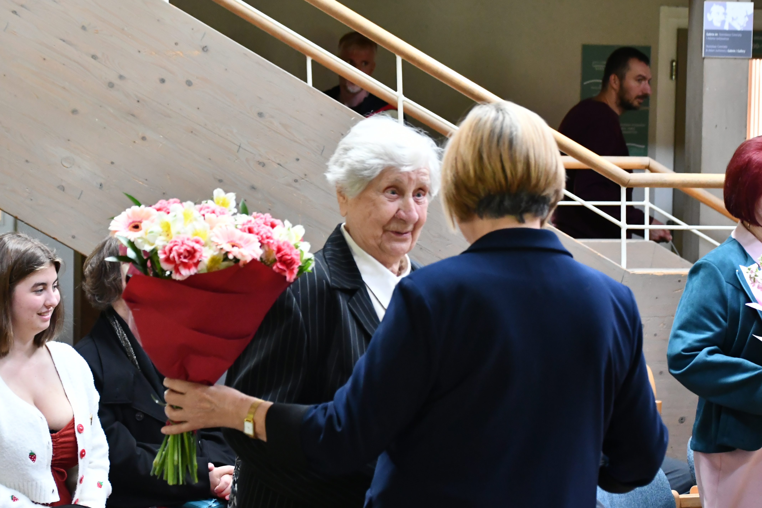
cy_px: 254
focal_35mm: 124
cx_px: 381
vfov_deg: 11.1
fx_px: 2624
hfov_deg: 16.5
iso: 3200
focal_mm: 62
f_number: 5
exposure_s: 1/100
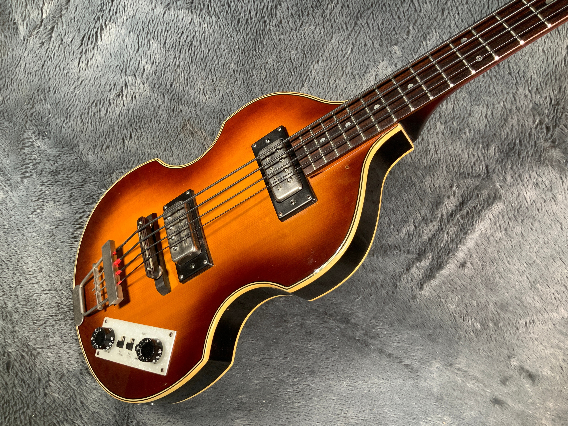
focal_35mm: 29
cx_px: 284
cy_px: 213
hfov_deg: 61.7
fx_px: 476
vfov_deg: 48.2
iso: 64
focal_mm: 3
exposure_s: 1/78
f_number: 1.8
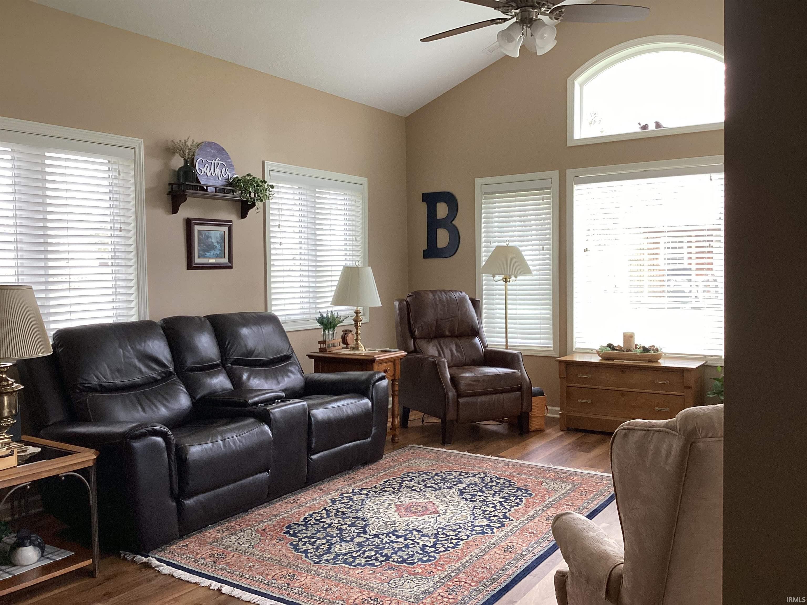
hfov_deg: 58.4
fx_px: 723
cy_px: 302
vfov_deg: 45.4
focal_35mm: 31
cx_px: 404
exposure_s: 1/120
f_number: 2.4
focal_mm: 3.3
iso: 80
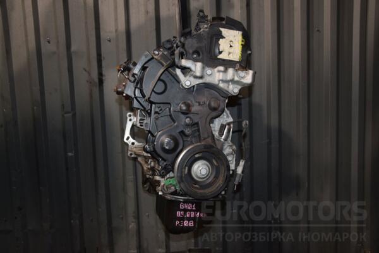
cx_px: 190
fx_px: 379
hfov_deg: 53.1
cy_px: 126
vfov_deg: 36.9
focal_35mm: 36
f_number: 5
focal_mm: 24
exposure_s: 1/60
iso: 800
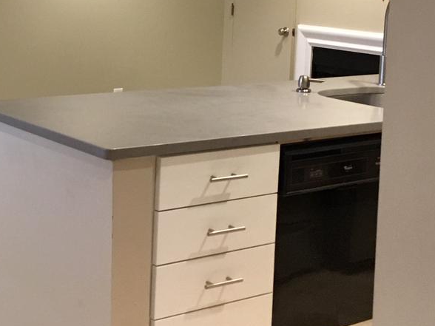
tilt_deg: -4.5
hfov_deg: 26.9
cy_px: 35
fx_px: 892
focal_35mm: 71
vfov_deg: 20.3
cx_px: 85
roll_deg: -2.1
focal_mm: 4.15
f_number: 2.2
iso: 160
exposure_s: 1/30
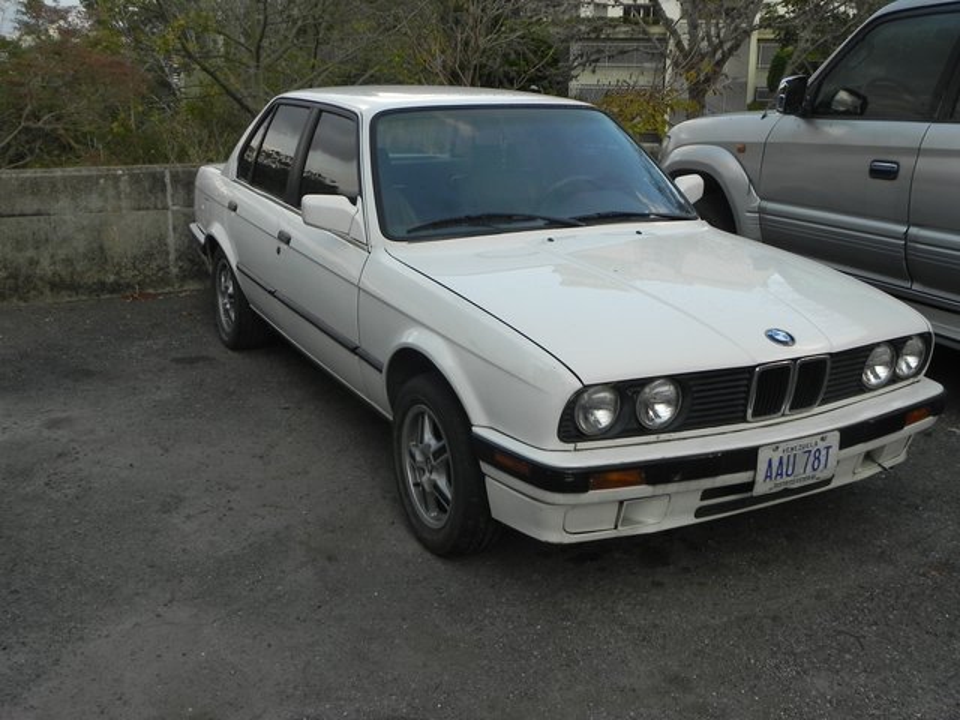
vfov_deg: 38.7
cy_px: 360
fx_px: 1026
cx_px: 480
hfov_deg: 50.1
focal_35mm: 37
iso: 160
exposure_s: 1/163
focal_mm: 6.6
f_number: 5
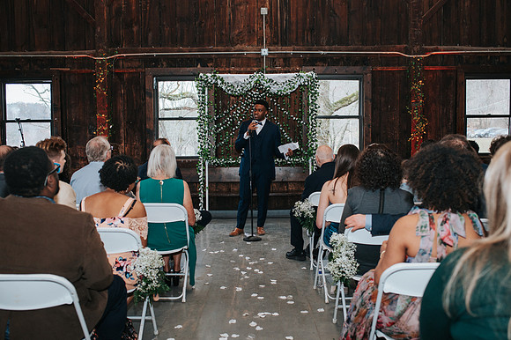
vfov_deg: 34.0
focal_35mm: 39
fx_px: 556
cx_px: 266
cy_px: 182
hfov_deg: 49.3
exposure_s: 1/200
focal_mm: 35
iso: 1000
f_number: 3.2
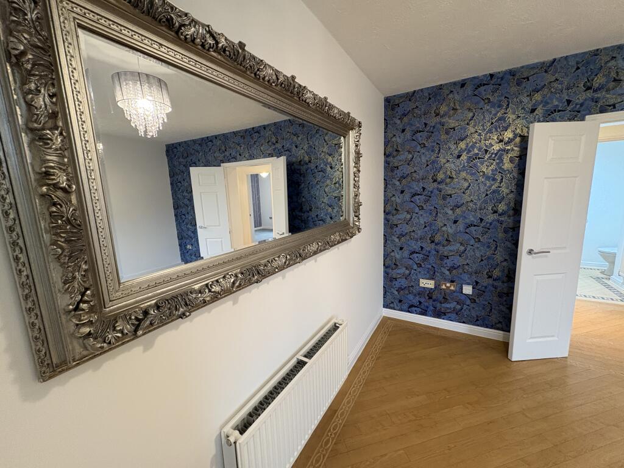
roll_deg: +2.9
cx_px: 312
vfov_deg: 85.7
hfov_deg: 102.1
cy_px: 234
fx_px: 252
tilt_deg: -8.8
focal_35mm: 14
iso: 320
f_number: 2.2
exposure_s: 1/50
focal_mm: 2.22
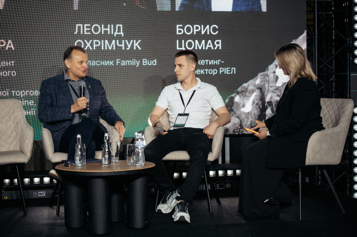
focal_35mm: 75
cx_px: 178
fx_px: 743
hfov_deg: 27.0
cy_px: 118
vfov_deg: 18.2
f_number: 2.8
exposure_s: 1/200
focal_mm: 75
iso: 800
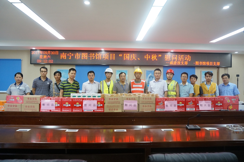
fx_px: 163
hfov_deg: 73.8
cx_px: 122
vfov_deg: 53.0
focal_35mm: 24
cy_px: 81
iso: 800
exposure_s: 1/60
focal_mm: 16
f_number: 4
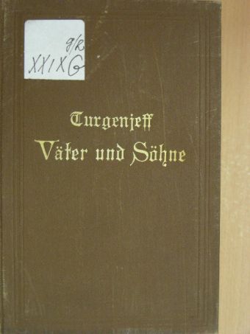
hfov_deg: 23.3
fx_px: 606
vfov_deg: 30.7
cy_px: 167
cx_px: 125
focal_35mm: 63
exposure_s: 1/12.3
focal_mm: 10.5
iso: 200
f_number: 3.5
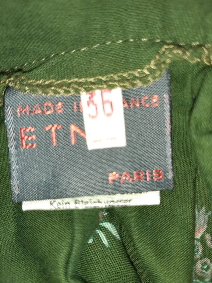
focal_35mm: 26
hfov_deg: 53.1
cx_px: 106
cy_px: 142
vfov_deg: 67.3
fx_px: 212
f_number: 1.7
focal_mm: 3.92
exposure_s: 1/17
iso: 640
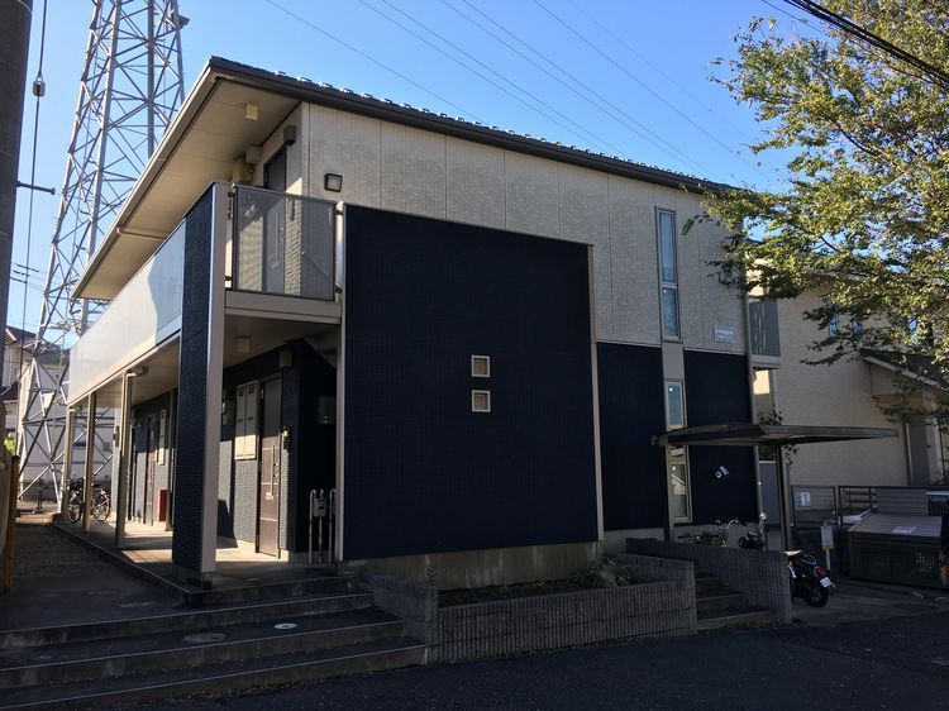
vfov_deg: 48.2
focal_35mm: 29
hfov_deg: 61.7
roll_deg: +2.5
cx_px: 474
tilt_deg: +6.8
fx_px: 795
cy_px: 356
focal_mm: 4.15
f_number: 2.2
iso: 25
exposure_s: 1/541
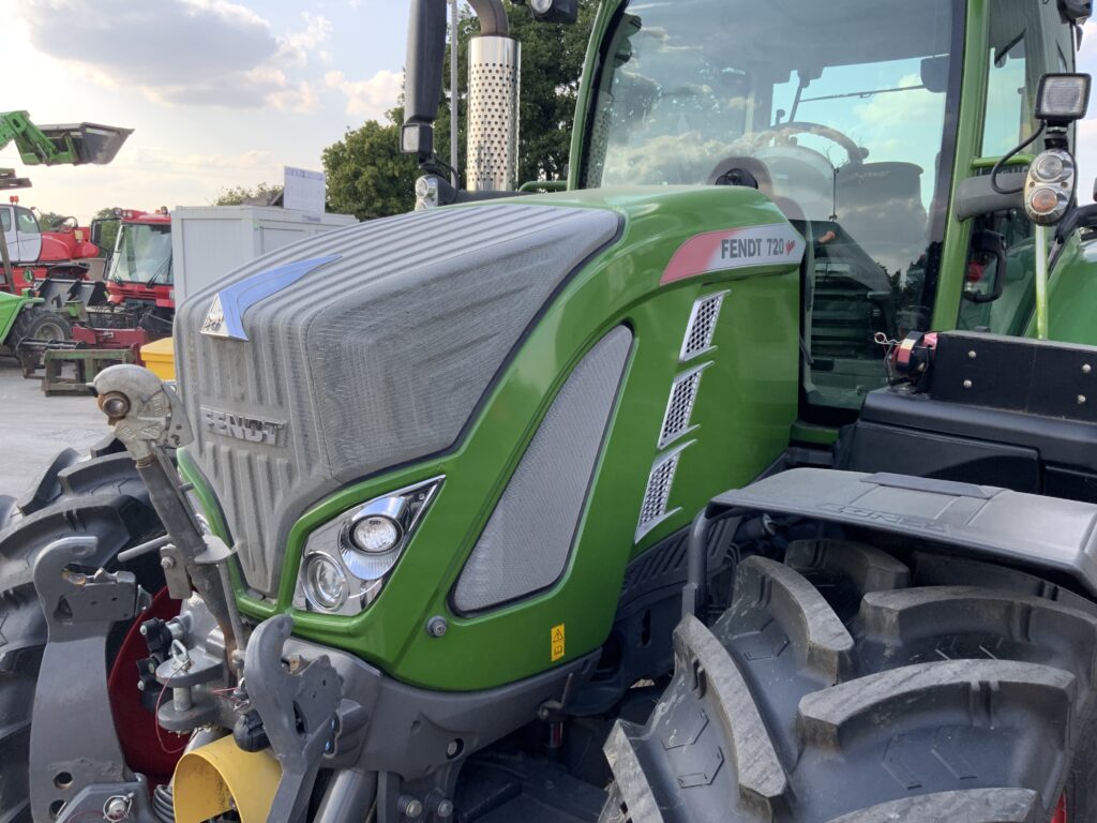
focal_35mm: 29
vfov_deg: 48.2
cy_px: 412
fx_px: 919
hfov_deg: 61.7
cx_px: 548
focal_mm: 3
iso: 16
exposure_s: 1/329
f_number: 1.8
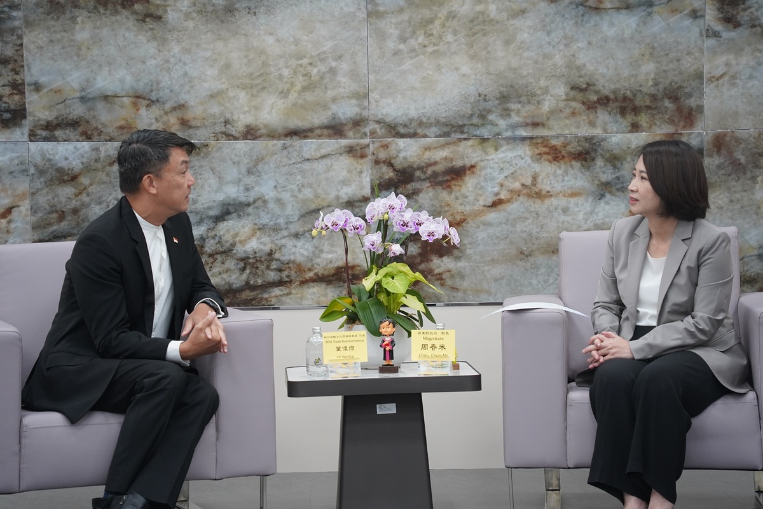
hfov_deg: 16.8
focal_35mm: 122
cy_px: 254
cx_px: 382
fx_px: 2586
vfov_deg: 11.2
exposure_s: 1/160
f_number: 5
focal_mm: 122
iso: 2000
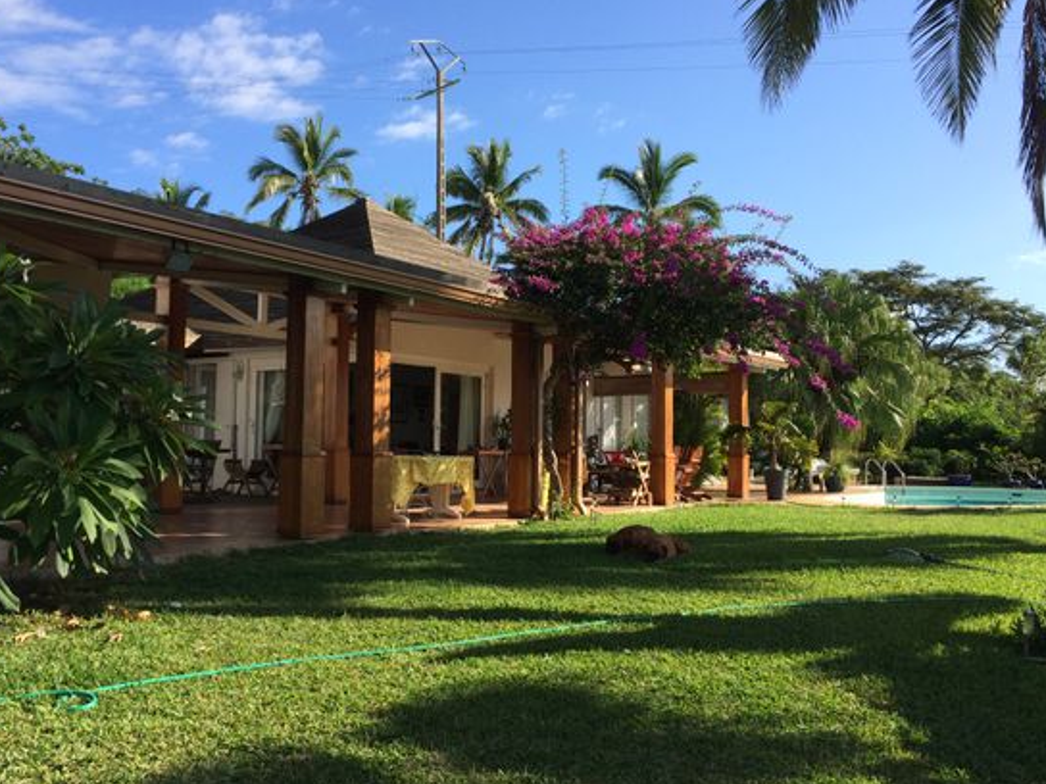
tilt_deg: +3.0
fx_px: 967
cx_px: 490
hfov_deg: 56.8
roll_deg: -2.2
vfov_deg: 44.2
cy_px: 396
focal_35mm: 32
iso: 32
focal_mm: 4.15
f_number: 2.2
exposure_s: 1/1325
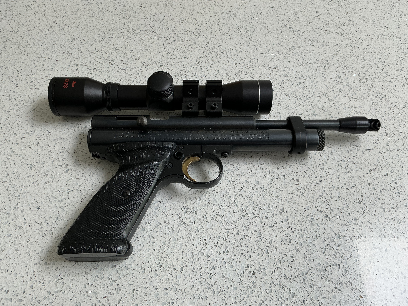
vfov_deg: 48.2
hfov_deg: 61.7
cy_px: 153
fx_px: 342
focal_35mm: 29
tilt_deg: -57.9
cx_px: 204
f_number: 1.8
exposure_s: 1/100
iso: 25
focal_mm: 3
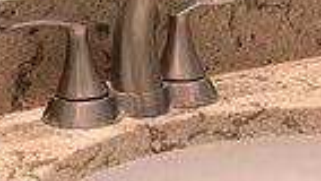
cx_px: 545
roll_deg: -2.3
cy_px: 145
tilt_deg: -17.7
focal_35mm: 204
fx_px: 1737
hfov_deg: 10.1
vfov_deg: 6.0
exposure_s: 1/120
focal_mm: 4.2
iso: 100
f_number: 1.6
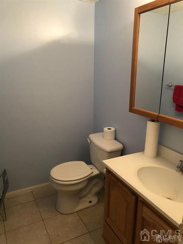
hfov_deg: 49.7
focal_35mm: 28
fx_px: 197
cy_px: 122
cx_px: 92
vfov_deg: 63.5
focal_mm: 3.99
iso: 80
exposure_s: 1/15
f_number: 1.8
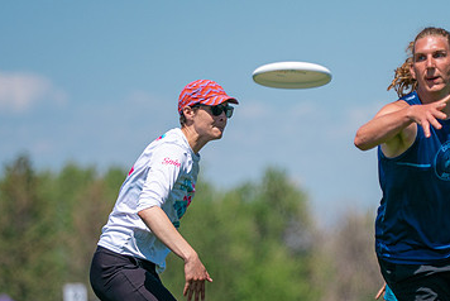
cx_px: 389
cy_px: 286
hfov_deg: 4.9
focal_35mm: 420
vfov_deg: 3.3
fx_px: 5254
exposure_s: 1/5000
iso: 200
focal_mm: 182
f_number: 2.8
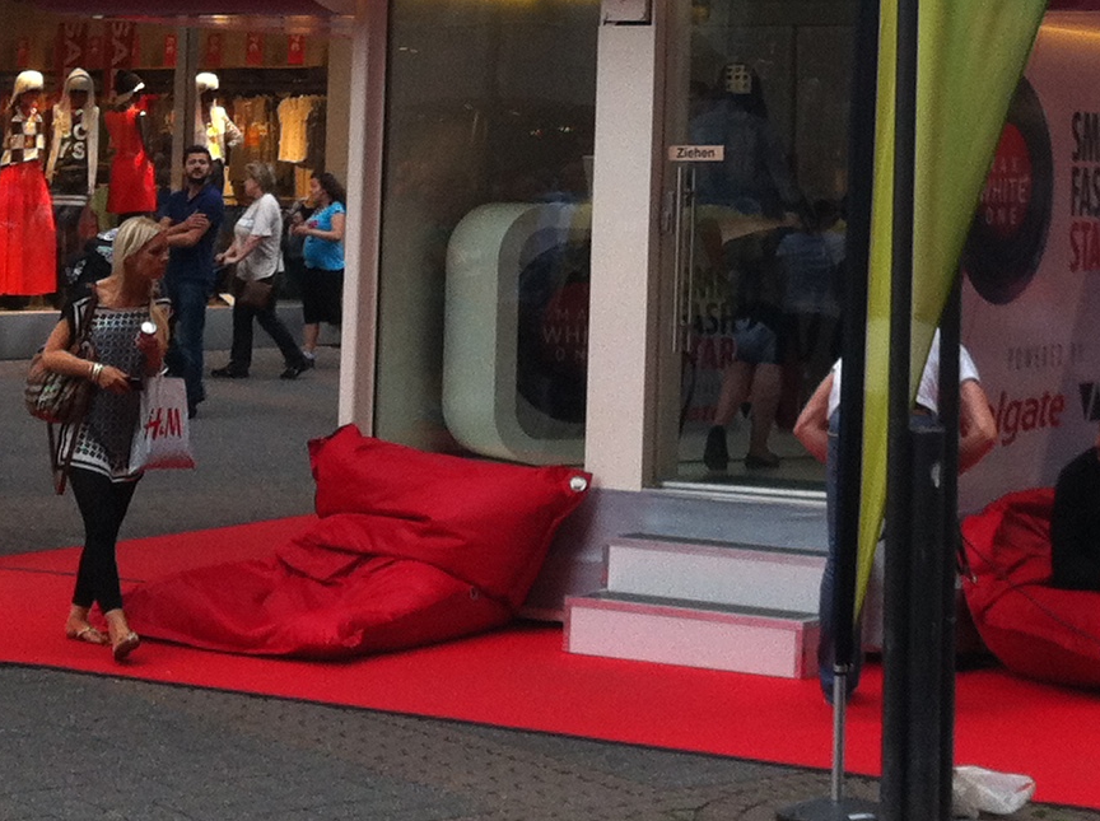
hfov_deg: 18.7
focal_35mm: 105
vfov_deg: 13.8
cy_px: -23
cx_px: 800
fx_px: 3331
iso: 100
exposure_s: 1/100
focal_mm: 3.85
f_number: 2.8
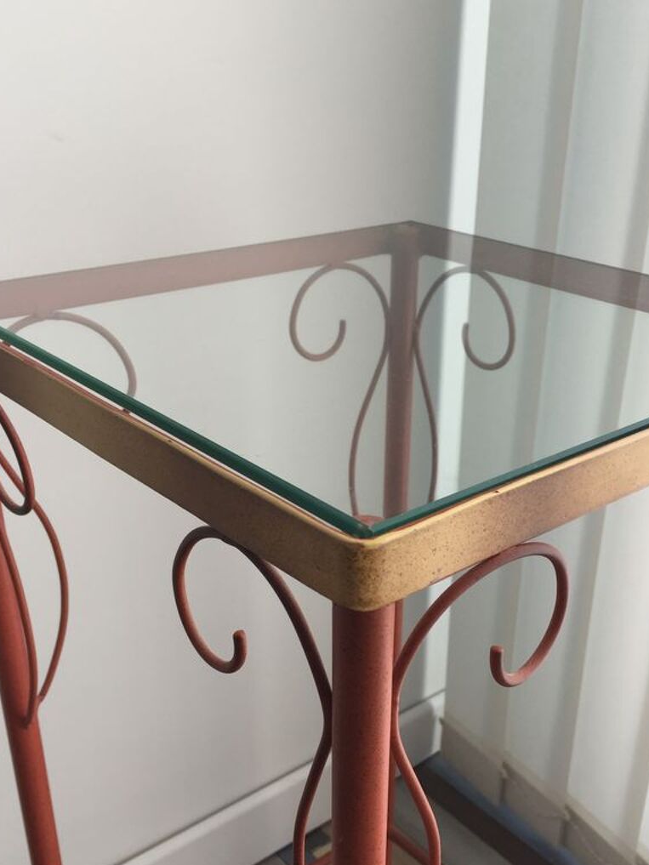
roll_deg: -0.7
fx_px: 950
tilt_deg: -28.3
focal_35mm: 38
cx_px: 364
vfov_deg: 48.5
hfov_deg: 37.7
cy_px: 540
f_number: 2.2
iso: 32
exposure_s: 1/50
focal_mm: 4.15
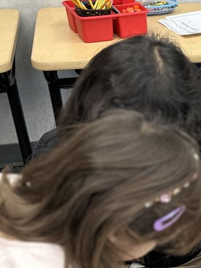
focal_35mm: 80
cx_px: 327
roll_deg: -3.5
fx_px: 619
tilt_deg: -32.2
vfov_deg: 24.2
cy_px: 192
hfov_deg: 16.3
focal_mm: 6.86
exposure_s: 1/120
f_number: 1.78
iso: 160
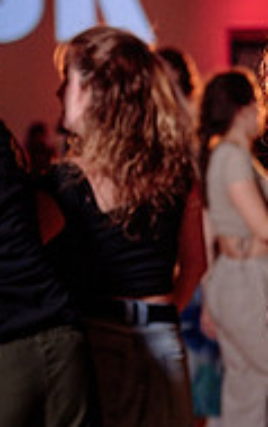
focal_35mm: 155
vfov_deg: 13.5
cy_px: 237
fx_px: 1809
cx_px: 279
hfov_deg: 8.4
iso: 800
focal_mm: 48
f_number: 2.8
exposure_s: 1/60
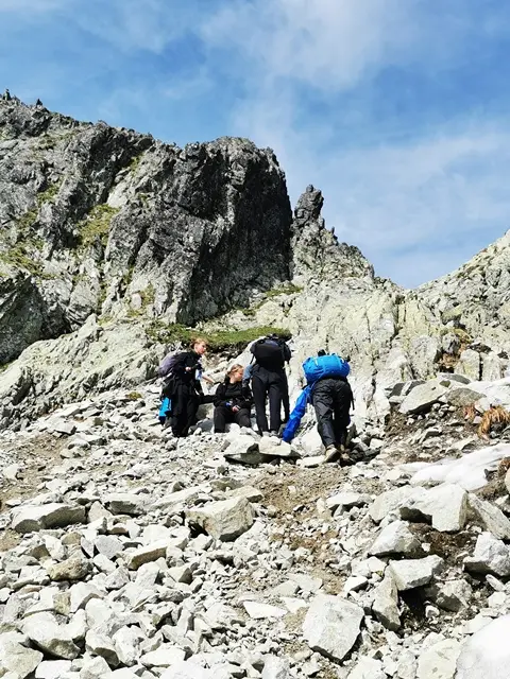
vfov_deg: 45.8
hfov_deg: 35.1
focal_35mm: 41
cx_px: 255
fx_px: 805
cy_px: 340
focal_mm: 5.56
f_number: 1.6
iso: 50
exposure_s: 1/2950
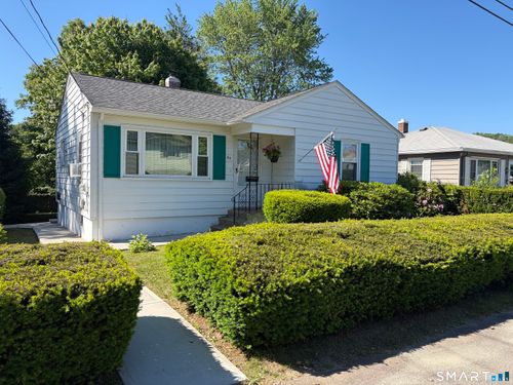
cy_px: 192
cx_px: 256
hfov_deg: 67.3
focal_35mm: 26
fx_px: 385
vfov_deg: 53.1
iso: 50
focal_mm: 5.96
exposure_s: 1/1587
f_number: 1.6
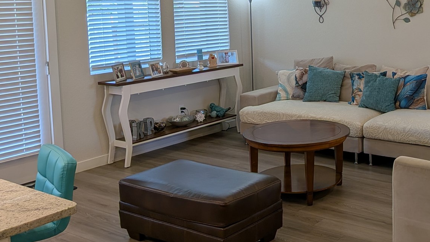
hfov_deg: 42.1
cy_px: 45
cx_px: 335
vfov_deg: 25.0
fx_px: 536
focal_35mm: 47
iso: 25
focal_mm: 4.53
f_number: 1.7
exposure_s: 1/580
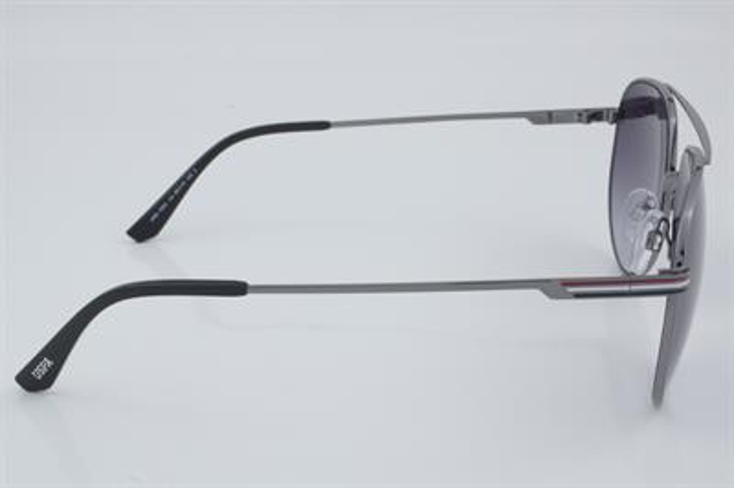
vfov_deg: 18.2
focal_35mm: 75
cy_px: 244
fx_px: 1528
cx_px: 367
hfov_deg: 27.0
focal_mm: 50
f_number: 32
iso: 100
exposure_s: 1/3
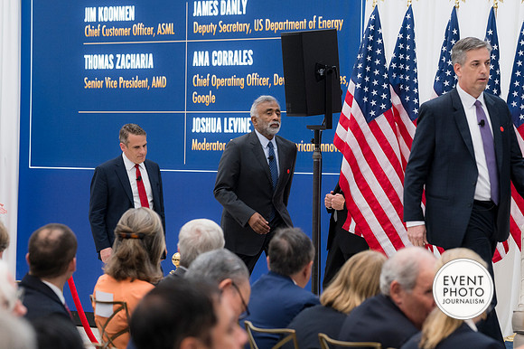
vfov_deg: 10.5
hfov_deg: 15.8
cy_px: 174
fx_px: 1891
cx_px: 262
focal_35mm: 130
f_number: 4
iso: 560
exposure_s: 1/160
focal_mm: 87
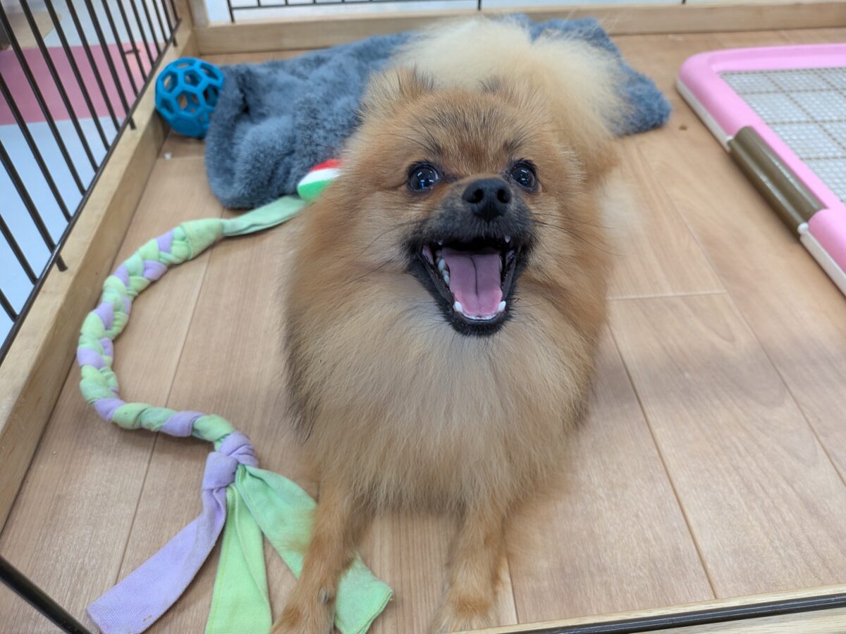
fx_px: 587
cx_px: 423
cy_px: 317
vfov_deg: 56.8
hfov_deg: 71.6
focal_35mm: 24
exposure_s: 1/120
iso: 168
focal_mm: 4.53
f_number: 1.7
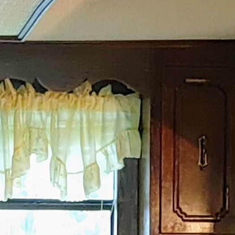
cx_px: 129
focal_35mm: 227
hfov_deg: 7.7
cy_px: 505
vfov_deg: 7.4
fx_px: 1743
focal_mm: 5.58
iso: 150
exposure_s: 1/30
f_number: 1.8
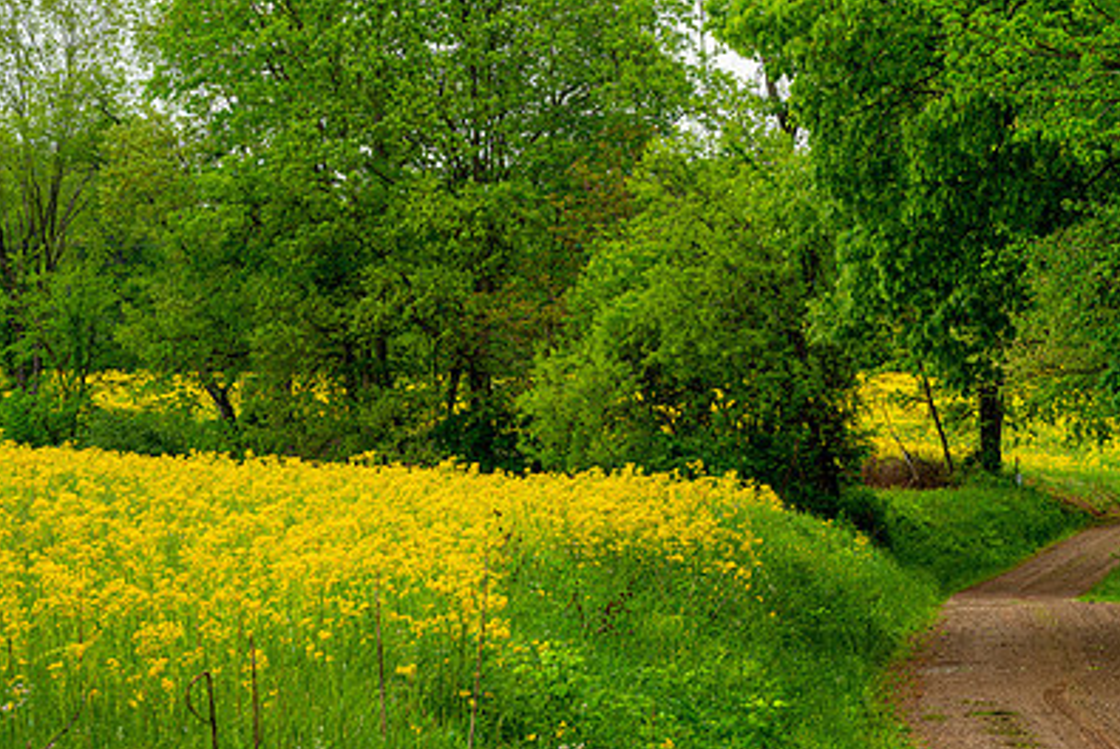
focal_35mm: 198
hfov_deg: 10.4
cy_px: 359
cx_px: 751
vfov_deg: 6.9
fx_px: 6164
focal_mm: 135
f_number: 13
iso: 64
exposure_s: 1/3
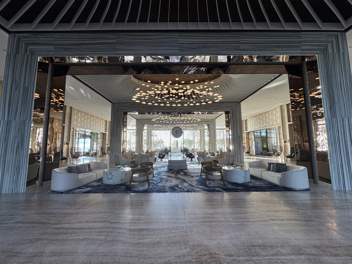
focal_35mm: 14
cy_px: 132
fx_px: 142
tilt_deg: +5.1
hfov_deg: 102.1
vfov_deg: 85.7
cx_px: 176
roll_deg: +0.5
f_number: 2.2
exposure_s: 1/123
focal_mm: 2.22
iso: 64
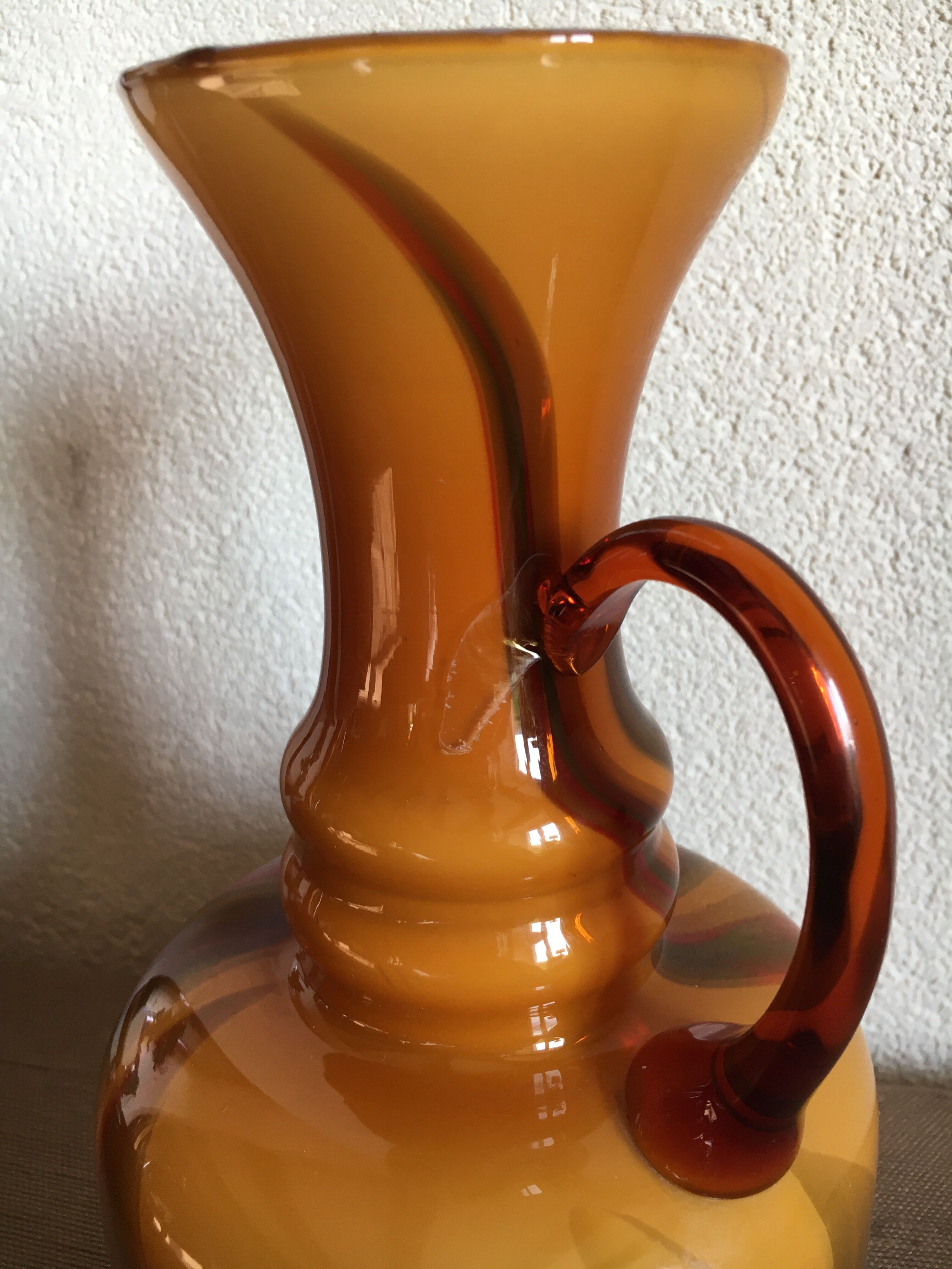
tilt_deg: -16.2
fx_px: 1063
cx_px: 476
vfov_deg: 61.7
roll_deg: +0.5
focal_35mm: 29
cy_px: 634
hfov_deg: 48.2
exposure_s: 1/33
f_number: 2.2
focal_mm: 4.15
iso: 25
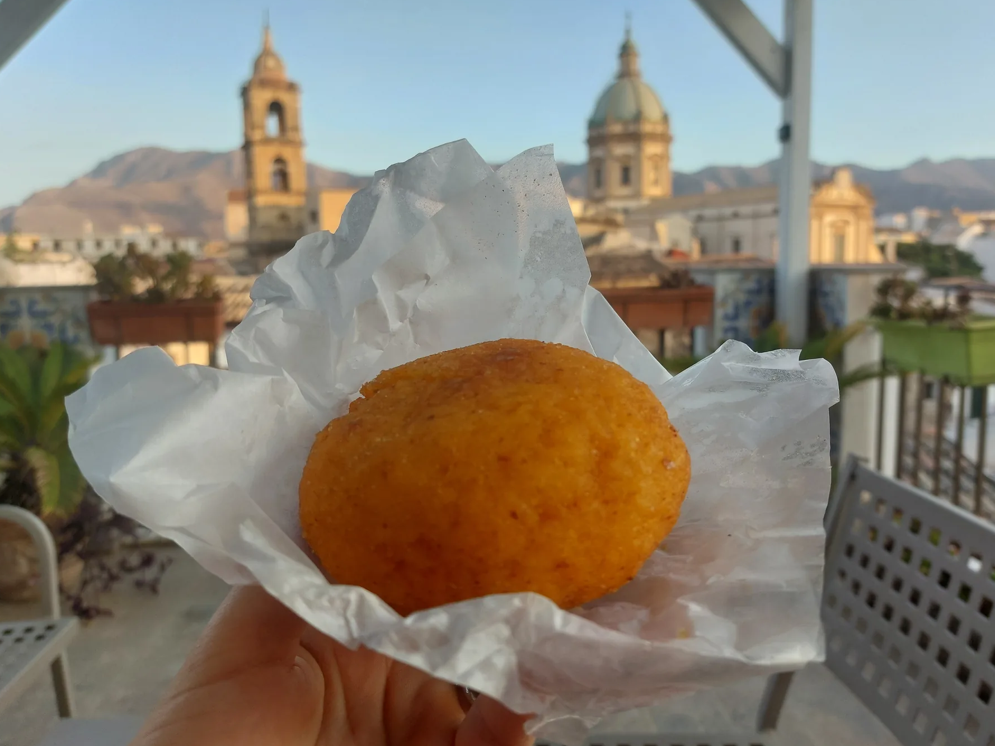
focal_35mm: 27
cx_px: 505
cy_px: 364
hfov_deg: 65.3
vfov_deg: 51.3
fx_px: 776
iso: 25
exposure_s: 1/132
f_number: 1.8
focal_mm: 5.23
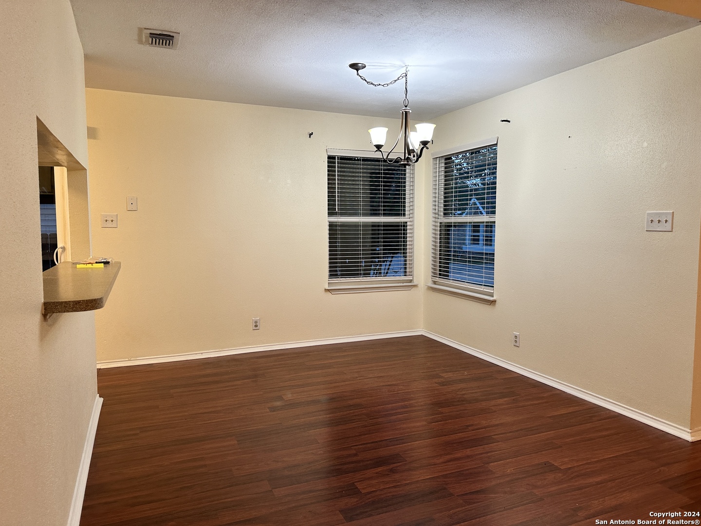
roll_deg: -0.3
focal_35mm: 24
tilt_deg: -4.4
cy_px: 263
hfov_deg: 71.6
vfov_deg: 56.8
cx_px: 350
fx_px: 486
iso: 160
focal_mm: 6.86
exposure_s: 1/60
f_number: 1.78
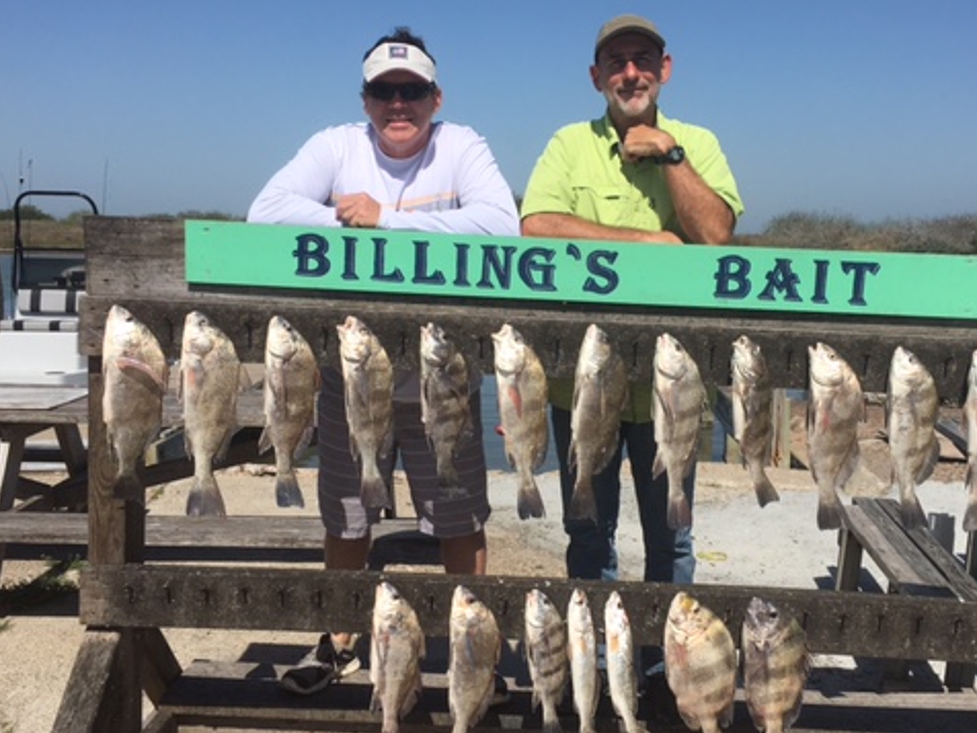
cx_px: 556
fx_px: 1101
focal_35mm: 39
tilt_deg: -6.5
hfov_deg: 47.7
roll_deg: +0.1
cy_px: 378
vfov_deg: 36.8
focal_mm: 4.15
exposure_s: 1/2653
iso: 25
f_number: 2.2
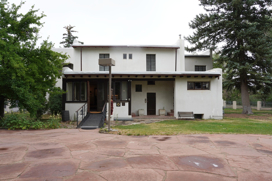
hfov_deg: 65.5
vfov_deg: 46.4
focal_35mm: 28
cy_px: 90
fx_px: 212
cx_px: 136
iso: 400
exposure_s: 1/100
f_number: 11
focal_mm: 28
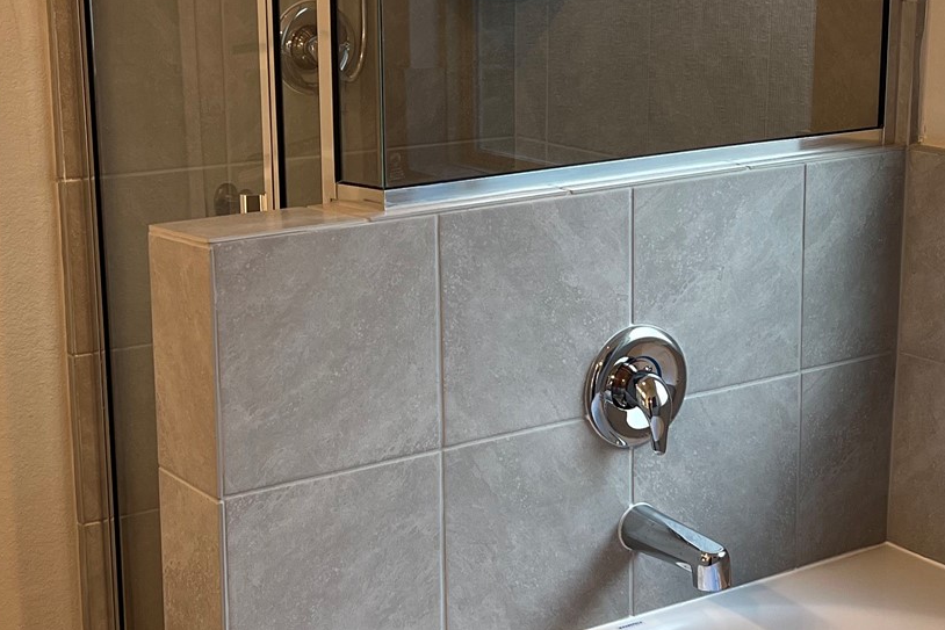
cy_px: 273
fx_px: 1785
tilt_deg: -12.7
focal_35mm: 68
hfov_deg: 29.6
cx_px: 452
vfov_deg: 20.0
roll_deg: +0.6
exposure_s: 1/120
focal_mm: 5.7
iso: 64
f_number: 1.5
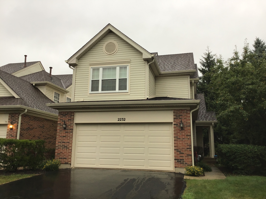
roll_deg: -1.5
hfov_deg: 58.4
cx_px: 133
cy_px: 100
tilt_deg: +10.7
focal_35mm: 31
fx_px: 238
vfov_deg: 45.4
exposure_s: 1/30
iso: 32
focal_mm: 3.3
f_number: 2.4
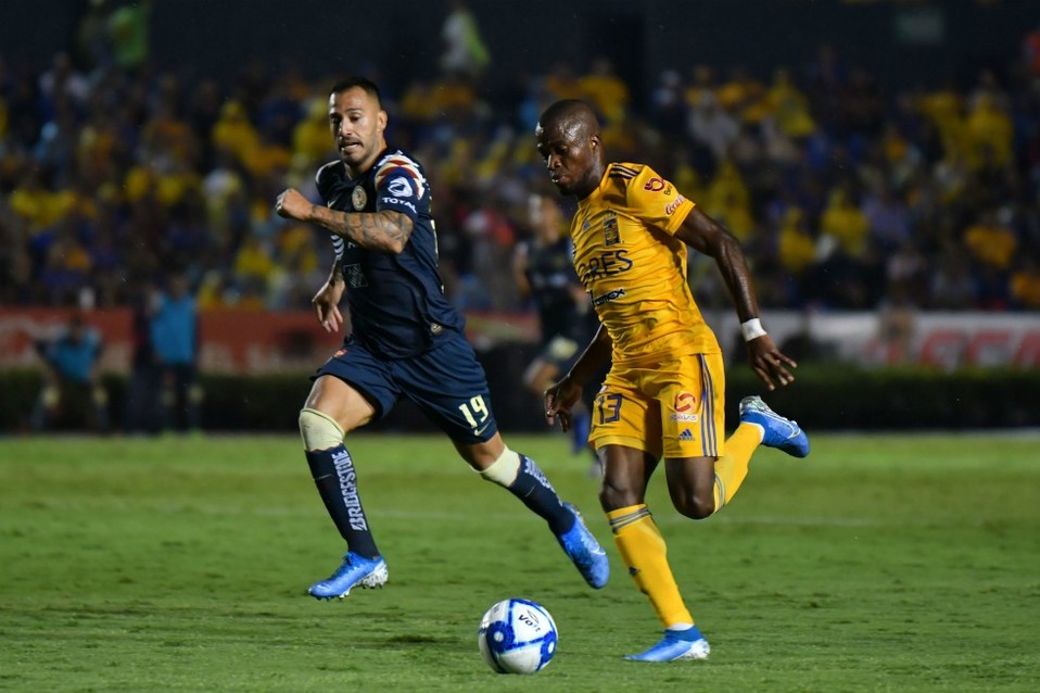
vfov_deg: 4.6
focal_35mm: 300
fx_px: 8663
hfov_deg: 6.9
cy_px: 346
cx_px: 520
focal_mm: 200
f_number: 2.8
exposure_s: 1/1250
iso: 1250
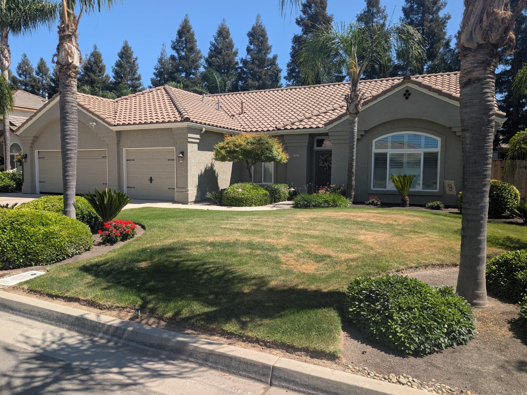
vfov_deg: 54.9
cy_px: 197
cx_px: 258
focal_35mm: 25
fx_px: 381
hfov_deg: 69.4
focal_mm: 6.9
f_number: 1.68
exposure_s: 1/699
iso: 19
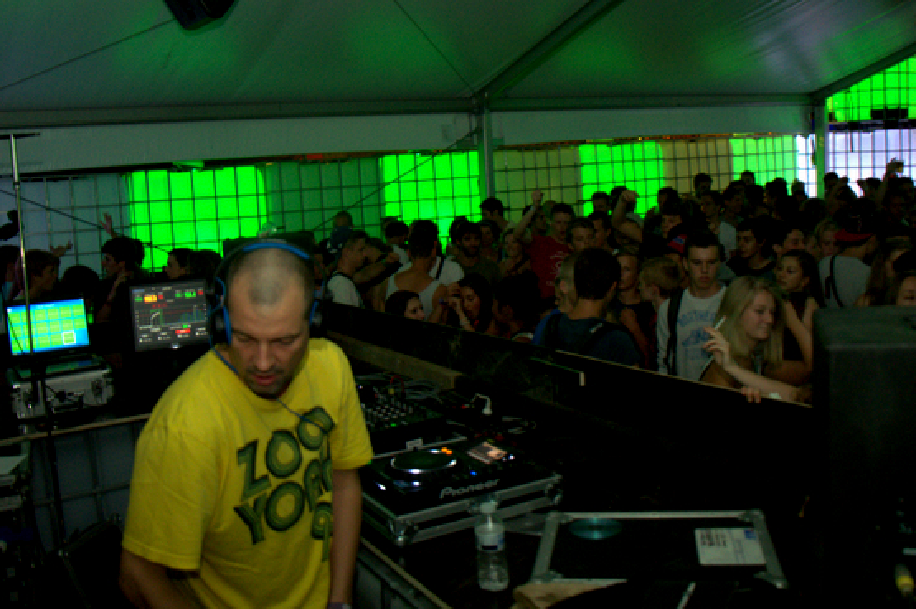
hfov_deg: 54.5
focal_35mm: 35
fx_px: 890
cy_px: 249
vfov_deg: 37.7
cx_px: 477
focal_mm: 18
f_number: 3.5
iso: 4000
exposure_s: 1/100
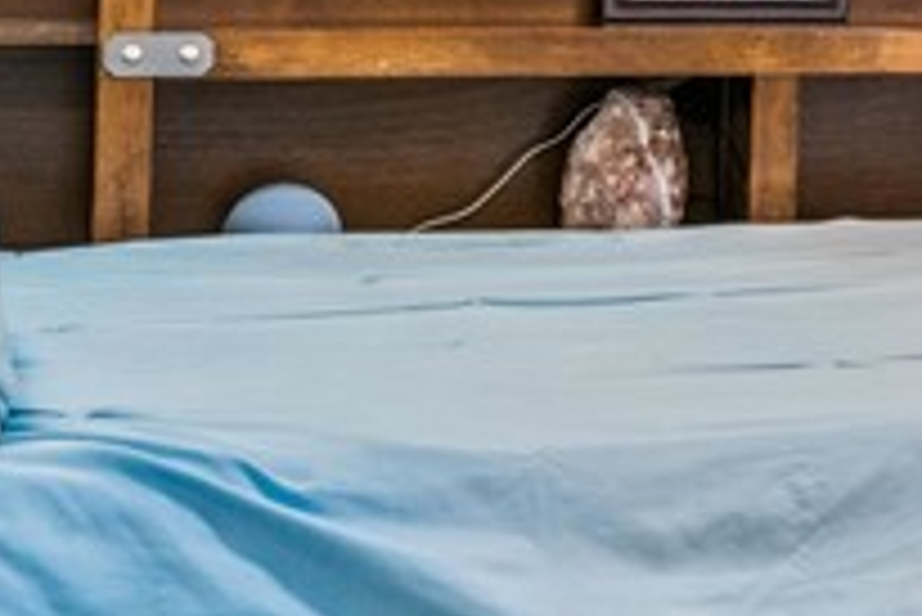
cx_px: 1707
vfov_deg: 12.6
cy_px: -162
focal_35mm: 106
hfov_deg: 16.0
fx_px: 2717
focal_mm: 20
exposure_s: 1/1.25
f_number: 8
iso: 200
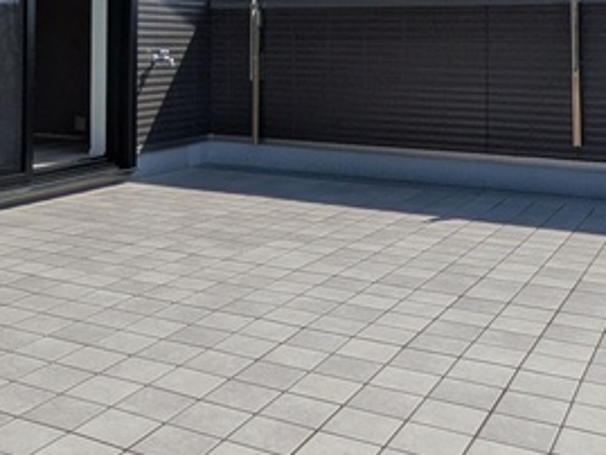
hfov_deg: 36.2
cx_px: 176
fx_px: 911
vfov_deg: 26.7
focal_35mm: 52
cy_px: 14
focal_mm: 1.83
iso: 50
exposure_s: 1/5076
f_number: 2.2
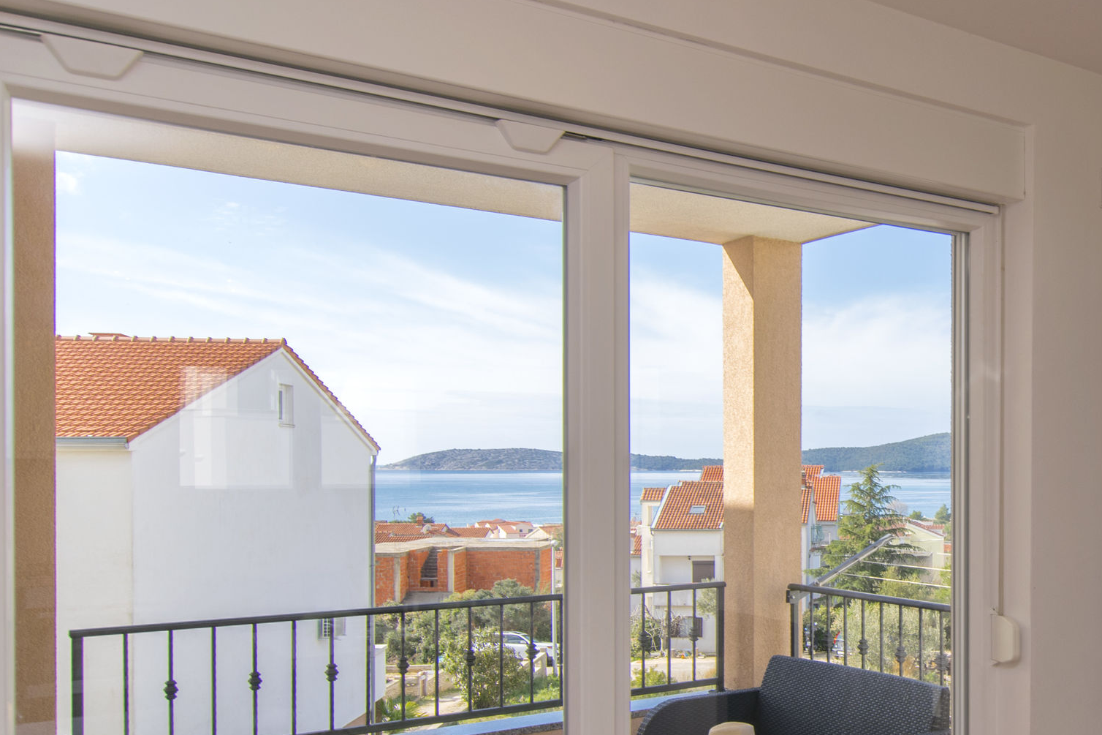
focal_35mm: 39
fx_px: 1194
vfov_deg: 34.0
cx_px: 973
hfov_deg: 45.4
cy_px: 474
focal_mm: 14
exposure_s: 1/160
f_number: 5.6
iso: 100
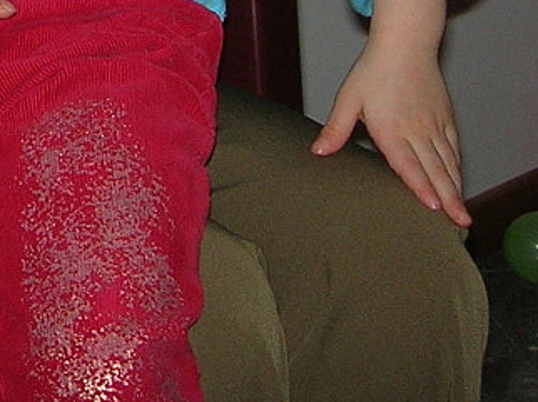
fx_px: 2935
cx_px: -112
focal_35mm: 189
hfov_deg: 10.3
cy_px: -582
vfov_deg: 7.3
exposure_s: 1/60.1
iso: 64
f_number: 2.8
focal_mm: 7.8
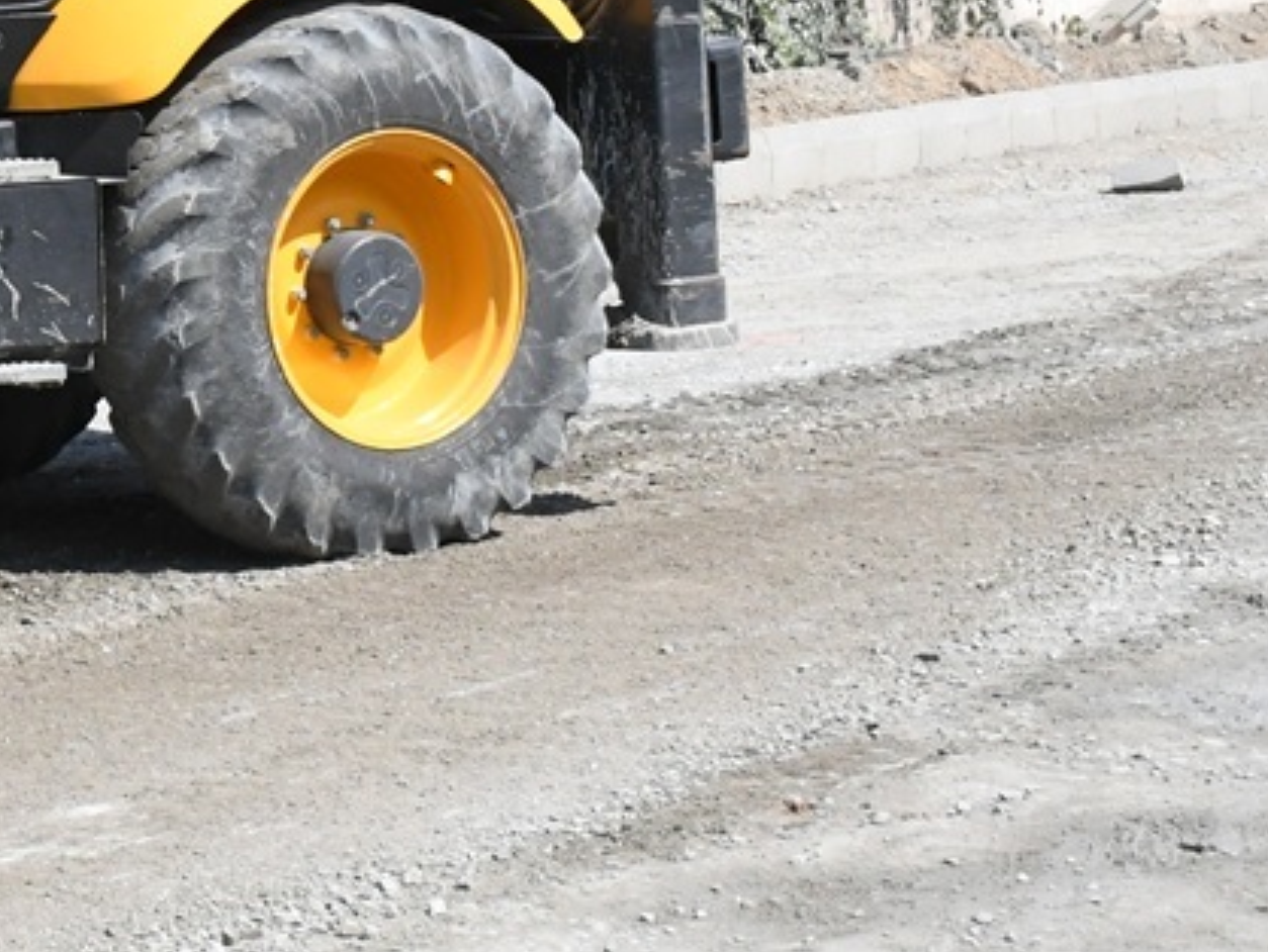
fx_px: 4691
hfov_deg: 14.4
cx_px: -634
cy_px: -36
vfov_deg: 11.5
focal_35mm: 128
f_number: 8
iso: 1600
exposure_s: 1/4000
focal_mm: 27
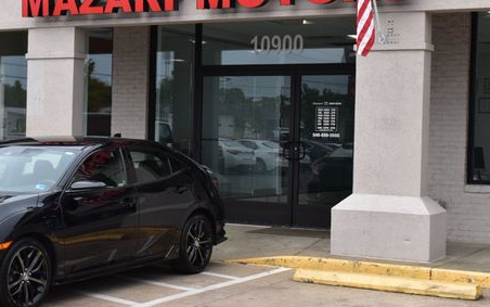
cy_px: 151
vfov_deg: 17.2
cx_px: 169
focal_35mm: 76
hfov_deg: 27.1
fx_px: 1012
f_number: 10
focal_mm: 35
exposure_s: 1/250
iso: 400
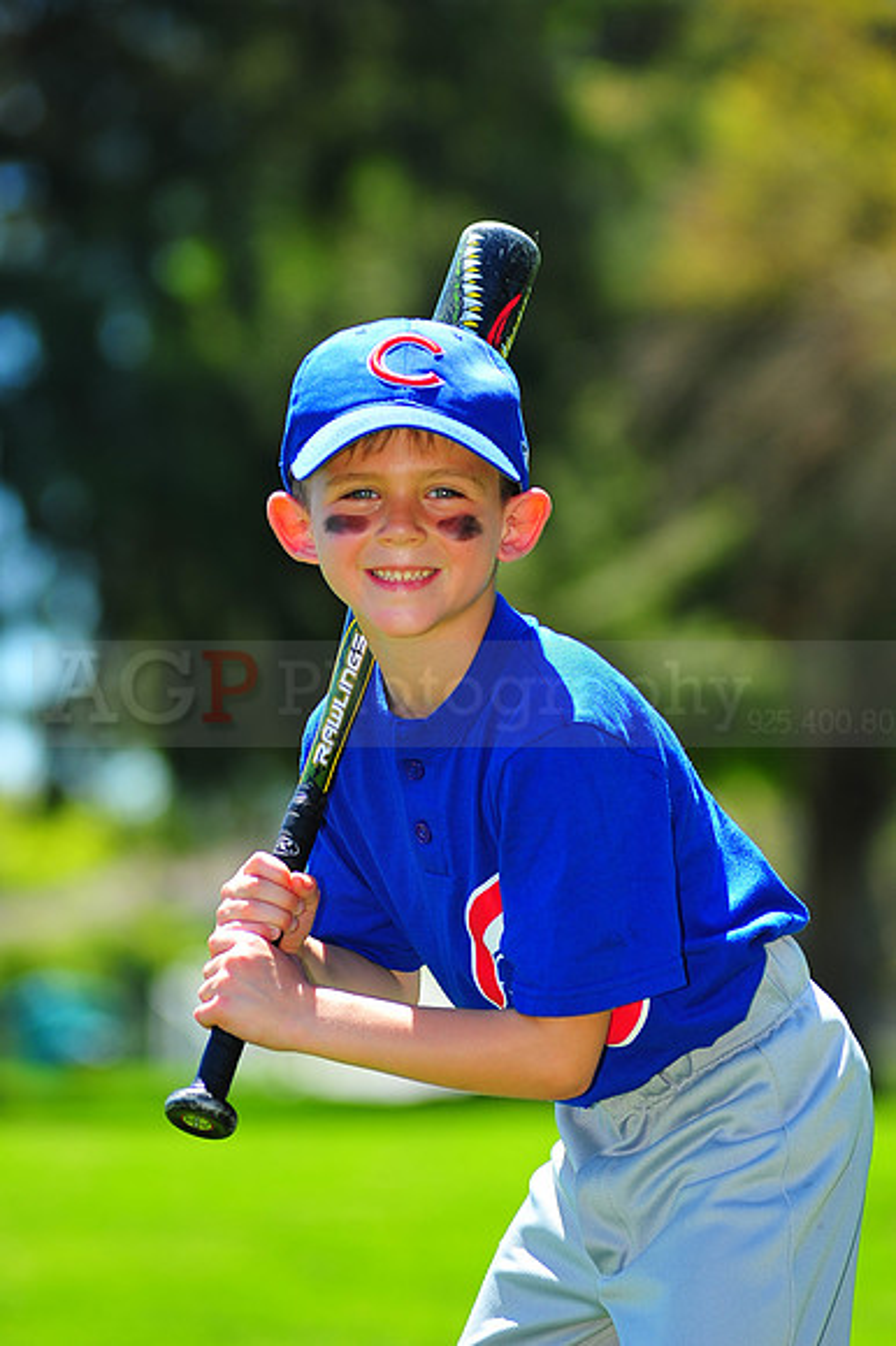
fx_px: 6728
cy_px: 673
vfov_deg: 11.4
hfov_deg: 7.6
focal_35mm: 180
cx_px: 448
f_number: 5
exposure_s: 1/500
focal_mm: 180
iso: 200
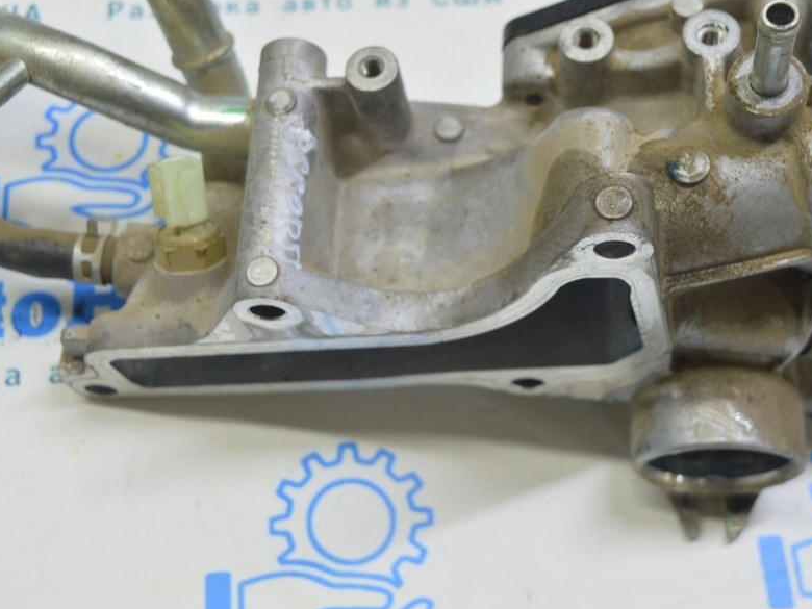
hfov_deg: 32.9
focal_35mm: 59
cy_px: 267
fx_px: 1375
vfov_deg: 25.0
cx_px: 427
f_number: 5.6
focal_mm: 31
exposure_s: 1/20
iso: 400
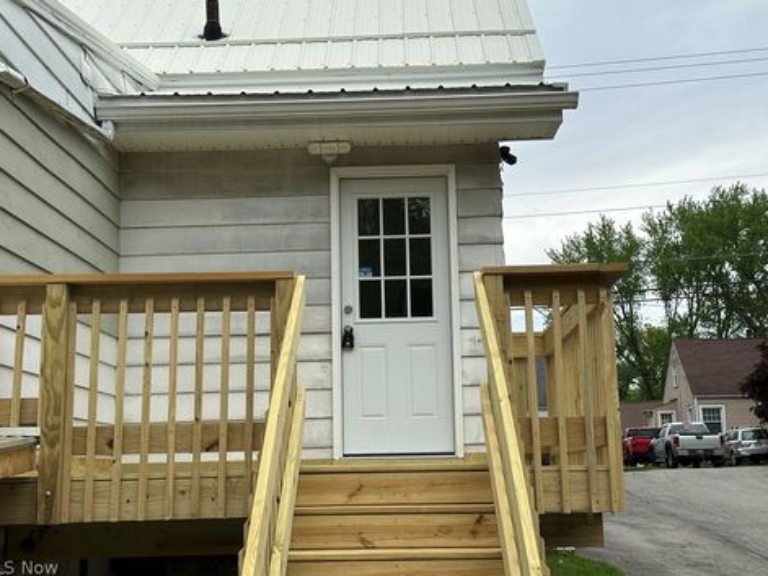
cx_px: 383
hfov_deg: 37.5
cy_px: 275
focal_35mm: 51
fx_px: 1131
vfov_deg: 28.5
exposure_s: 1/2667
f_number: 1.78
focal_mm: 6.86
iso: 64
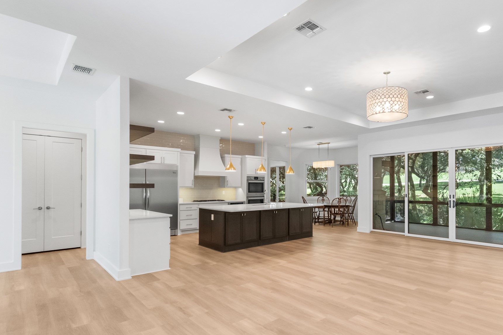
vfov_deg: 64.4
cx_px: 313
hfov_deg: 85.3
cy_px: 186
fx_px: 265
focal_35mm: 19
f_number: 4.5
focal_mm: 10
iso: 2500
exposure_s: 1/80
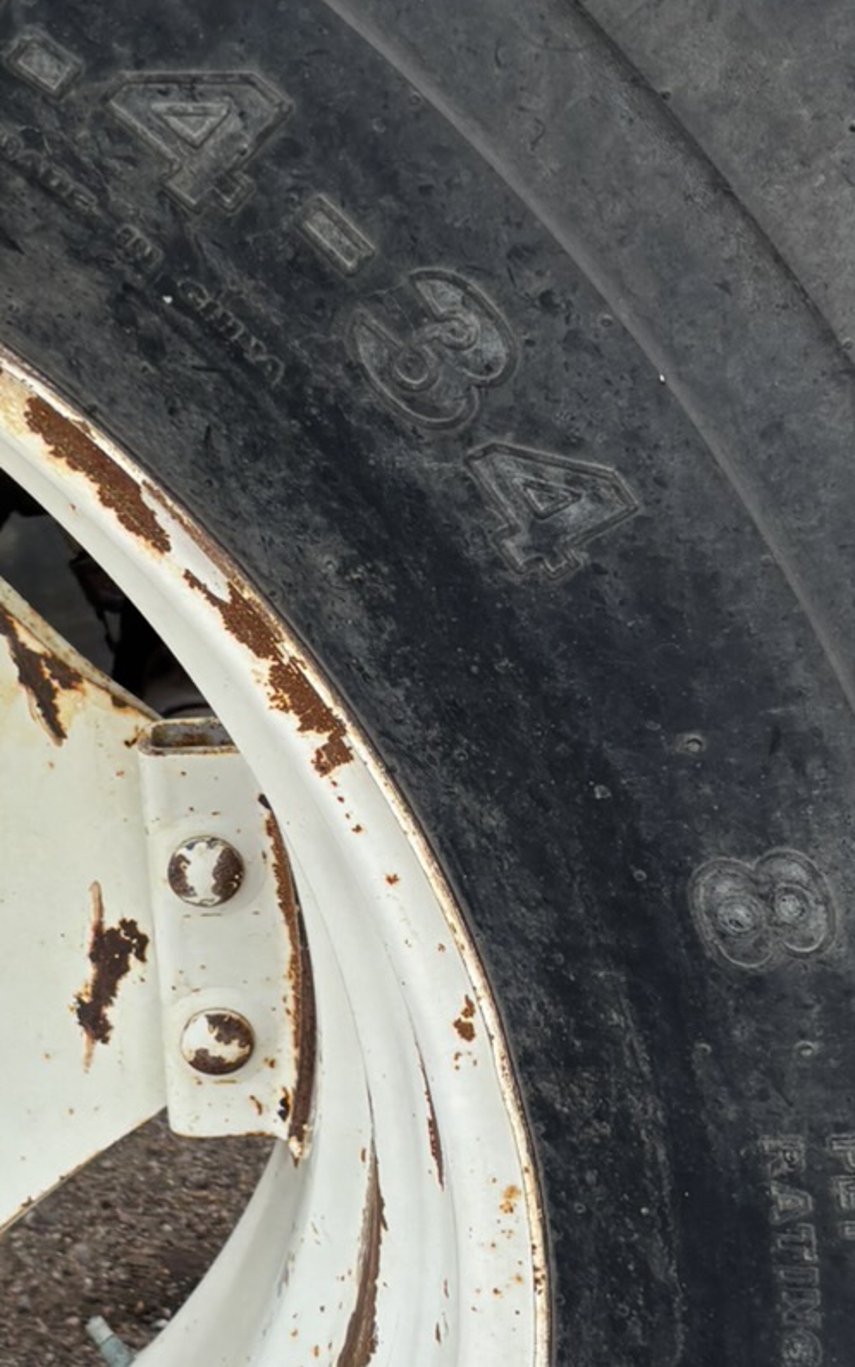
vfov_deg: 29.0
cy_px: 724
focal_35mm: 71
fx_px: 2647
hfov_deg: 18.3
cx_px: 385
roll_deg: +6.8
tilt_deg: -26.3
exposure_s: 1/1344
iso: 50
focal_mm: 5.96
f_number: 1.6
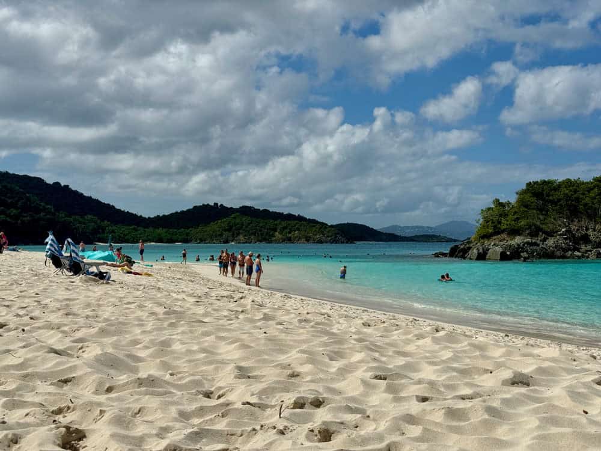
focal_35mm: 48
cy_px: 226
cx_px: 300
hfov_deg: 39.7
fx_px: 833
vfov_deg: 30.3
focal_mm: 6.9
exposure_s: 1/15385
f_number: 1.8
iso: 64
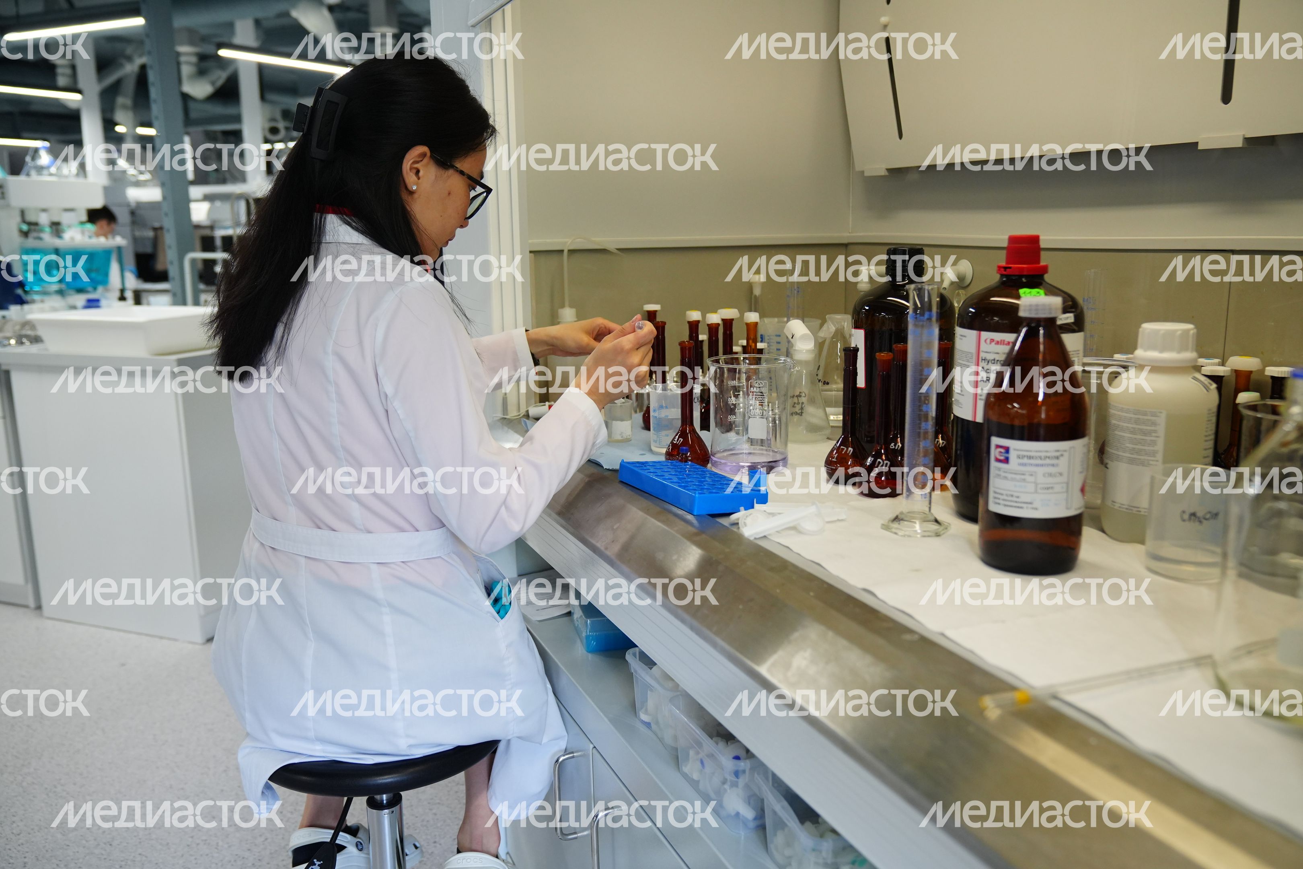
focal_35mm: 29
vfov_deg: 45.0
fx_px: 1050
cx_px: 652
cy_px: 434
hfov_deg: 63.7
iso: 1250
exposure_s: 1/320
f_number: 3.5
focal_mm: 29
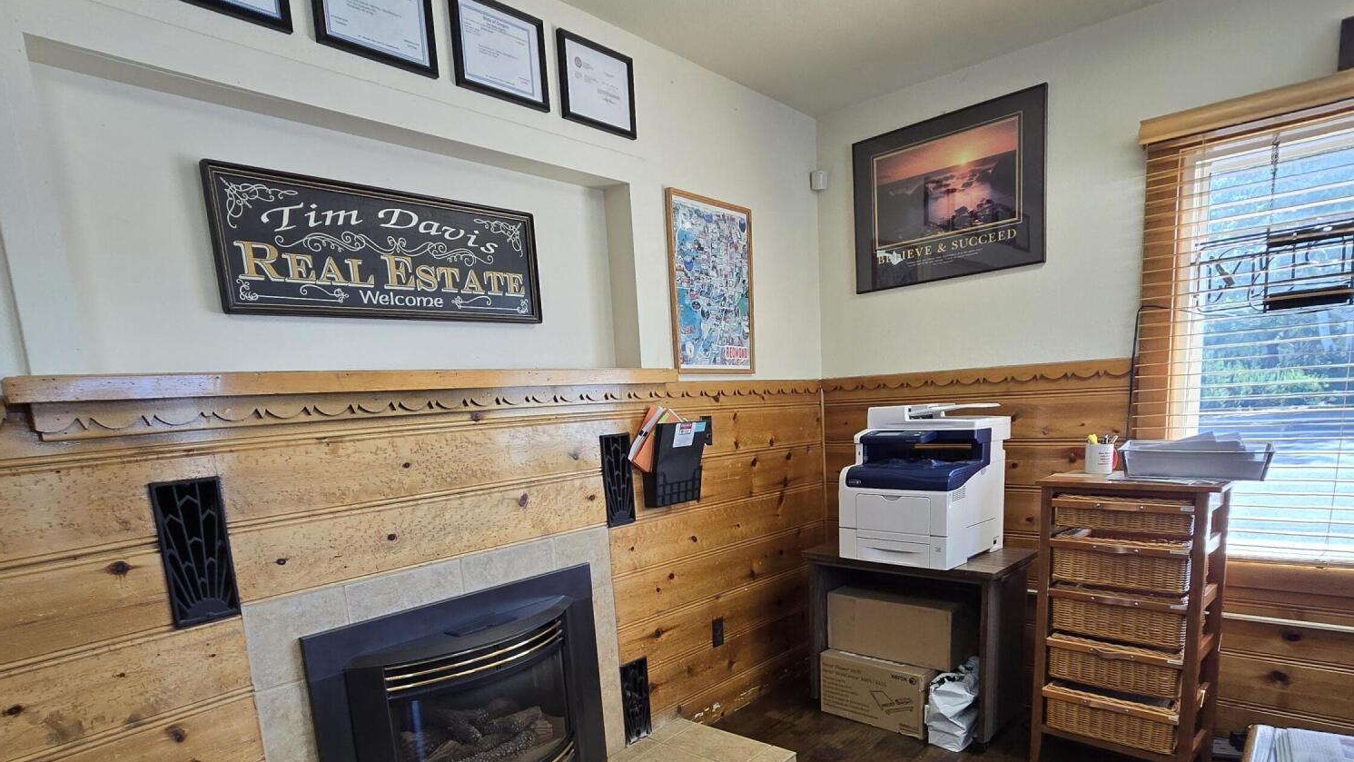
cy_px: 536
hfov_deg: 89.6
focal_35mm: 19
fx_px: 682
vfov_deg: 56.5
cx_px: 676
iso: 100
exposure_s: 1/60
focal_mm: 2.2
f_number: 2.2
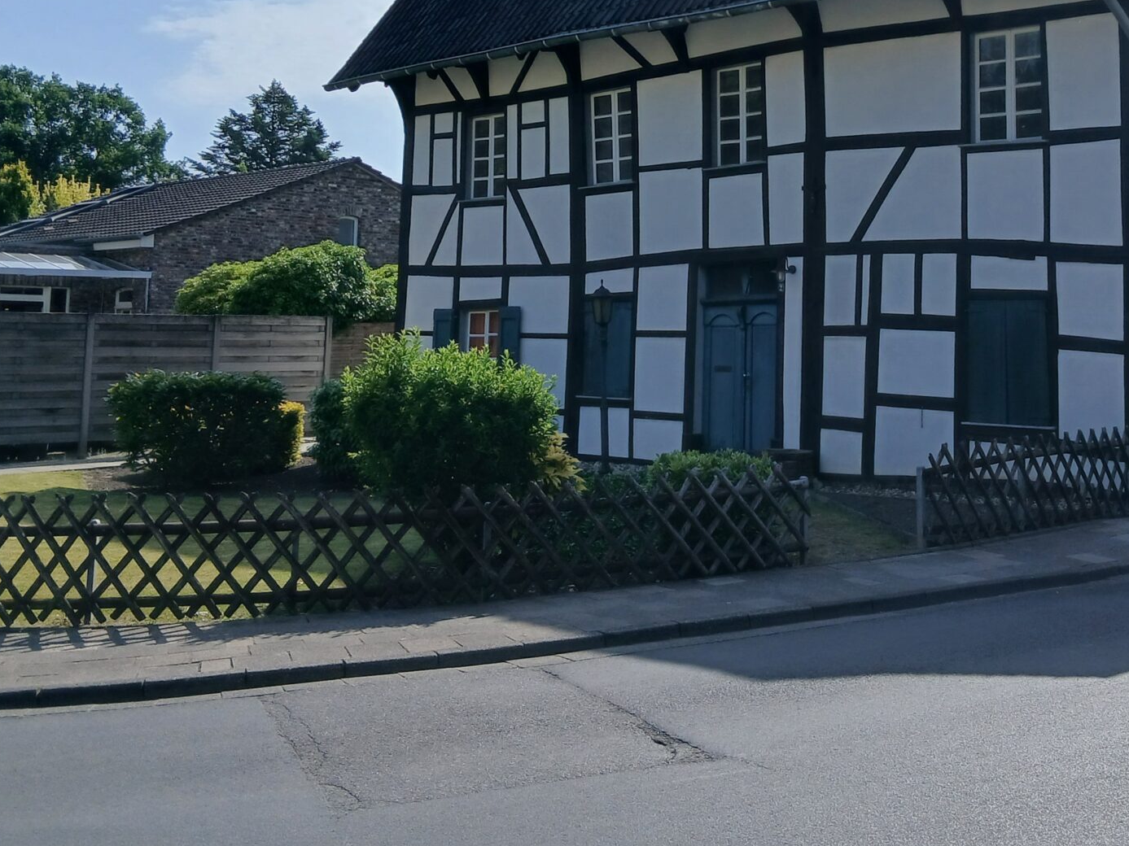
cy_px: 137
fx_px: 1565
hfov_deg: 39.2
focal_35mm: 48
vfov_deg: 29.4
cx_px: 756
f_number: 1.8
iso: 20
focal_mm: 3.98
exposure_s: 1/1203
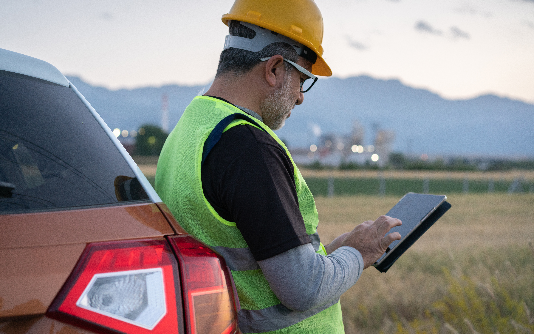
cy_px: 162
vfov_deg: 22.7
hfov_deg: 35.7
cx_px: 263
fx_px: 830
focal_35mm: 57
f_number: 3.5
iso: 640
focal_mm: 55
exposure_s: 1/125
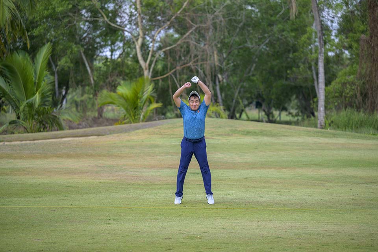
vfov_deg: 10.2
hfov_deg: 15.2
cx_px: 189
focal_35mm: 135
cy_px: 126
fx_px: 1417
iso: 250
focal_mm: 135
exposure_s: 1/3200
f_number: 2.8
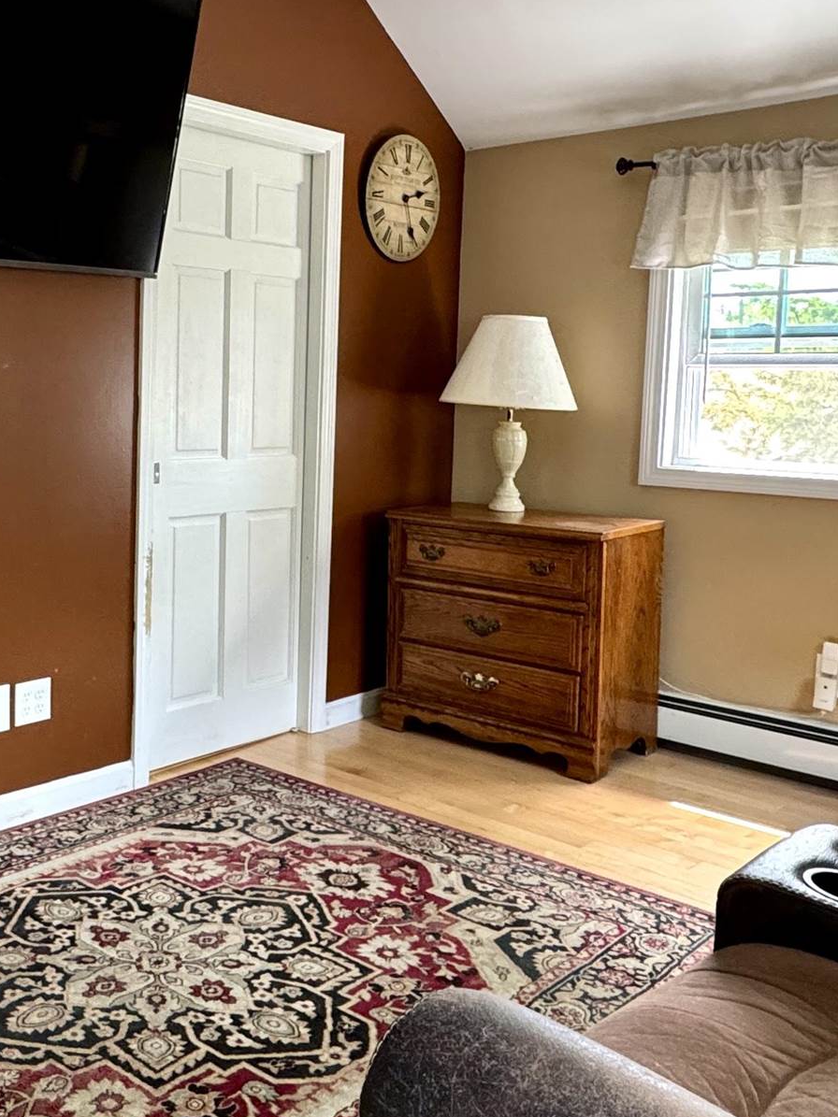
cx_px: 137
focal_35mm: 36
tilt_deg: -4.1
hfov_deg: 37.8
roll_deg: -1.1
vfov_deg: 51.1
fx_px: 1162
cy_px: 458
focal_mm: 2.22
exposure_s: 1/89
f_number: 2.2
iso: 320
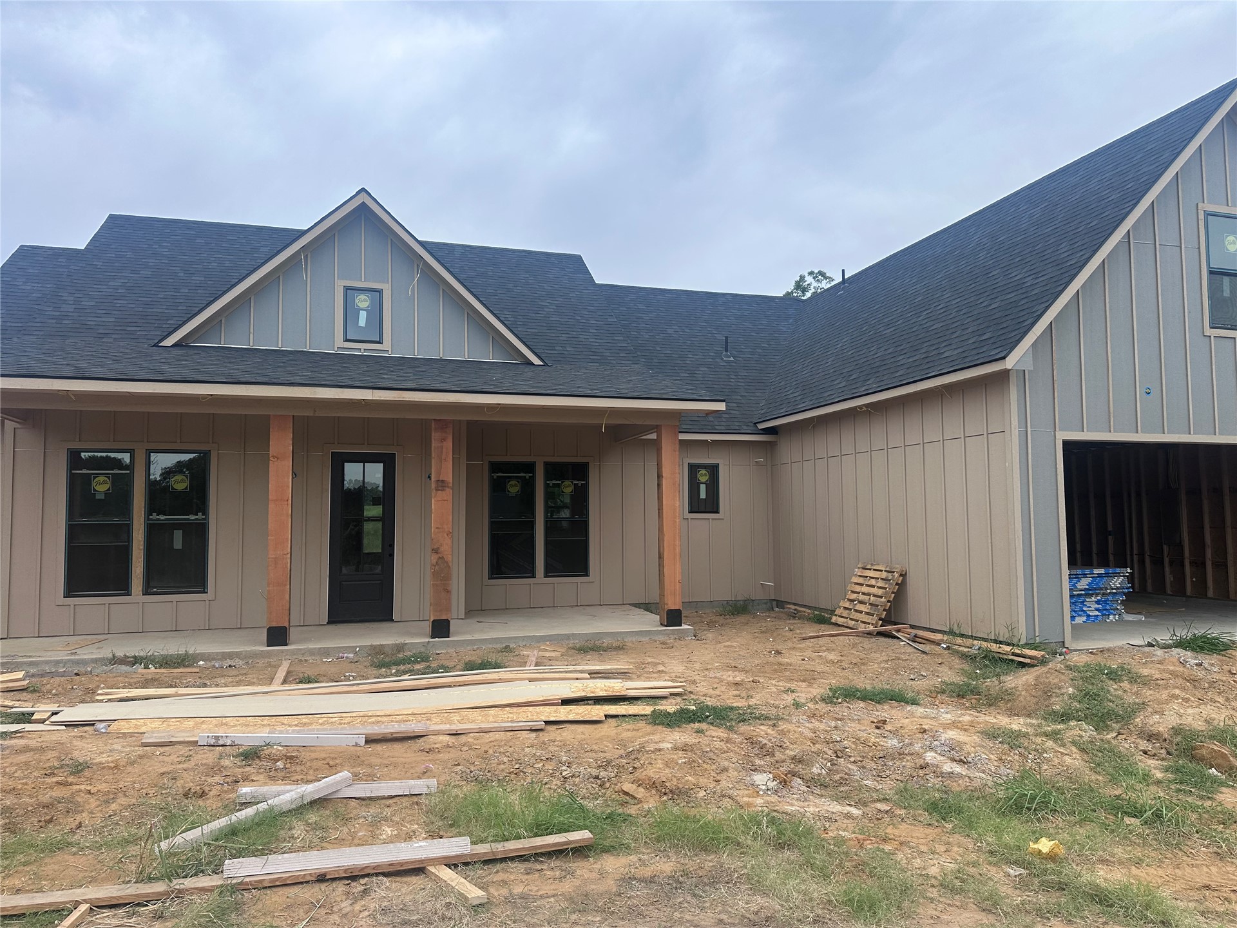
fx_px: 858
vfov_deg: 56.8
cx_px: 618
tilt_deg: +3.7
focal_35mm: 24
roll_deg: +0.3
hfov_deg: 71.6
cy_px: 464
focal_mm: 6.86
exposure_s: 1/1845
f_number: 1.78
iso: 80
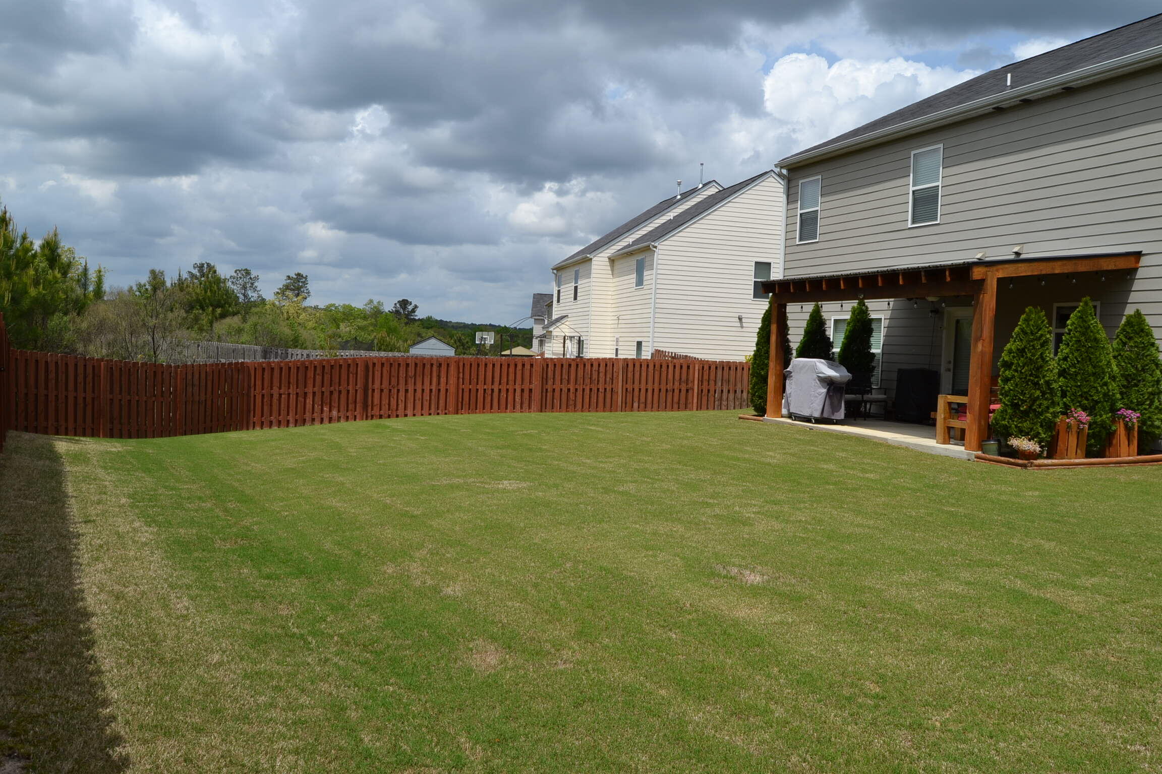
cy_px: 387
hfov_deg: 67.4
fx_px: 871
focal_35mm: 27
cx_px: 581
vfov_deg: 47.9
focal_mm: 18
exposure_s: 1/320
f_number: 9
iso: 100
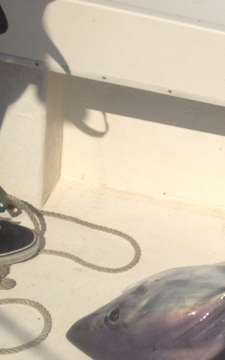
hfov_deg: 11.6
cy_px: 212
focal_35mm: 99
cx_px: 473
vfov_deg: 21.0
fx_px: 972
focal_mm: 4.28
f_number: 2.4
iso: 64
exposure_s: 1/4255
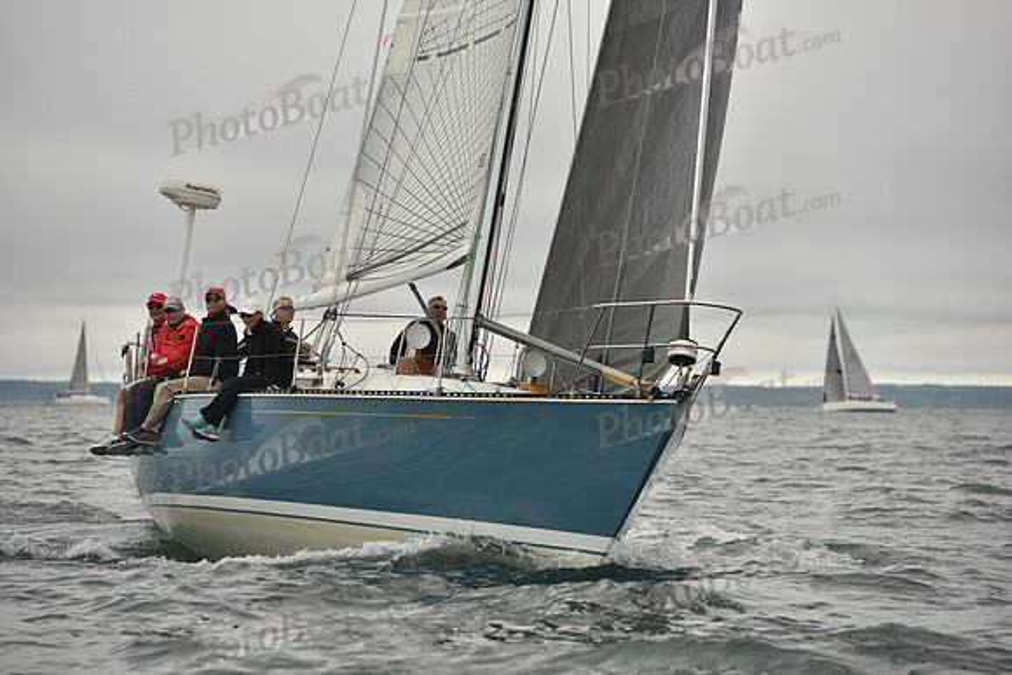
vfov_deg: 7.9
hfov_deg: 11.7
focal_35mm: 175
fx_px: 4920
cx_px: 506
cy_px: 338
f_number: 5
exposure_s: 1/1000
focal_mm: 175
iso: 320
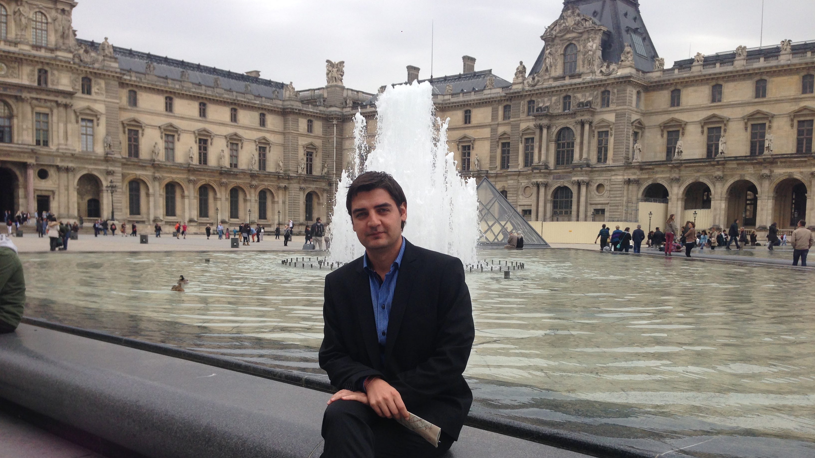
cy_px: 297
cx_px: 408
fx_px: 778
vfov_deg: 32.6
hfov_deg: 55.3
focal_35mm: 36
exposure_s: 1/669
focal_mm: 4.12
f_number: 2.4
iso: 50
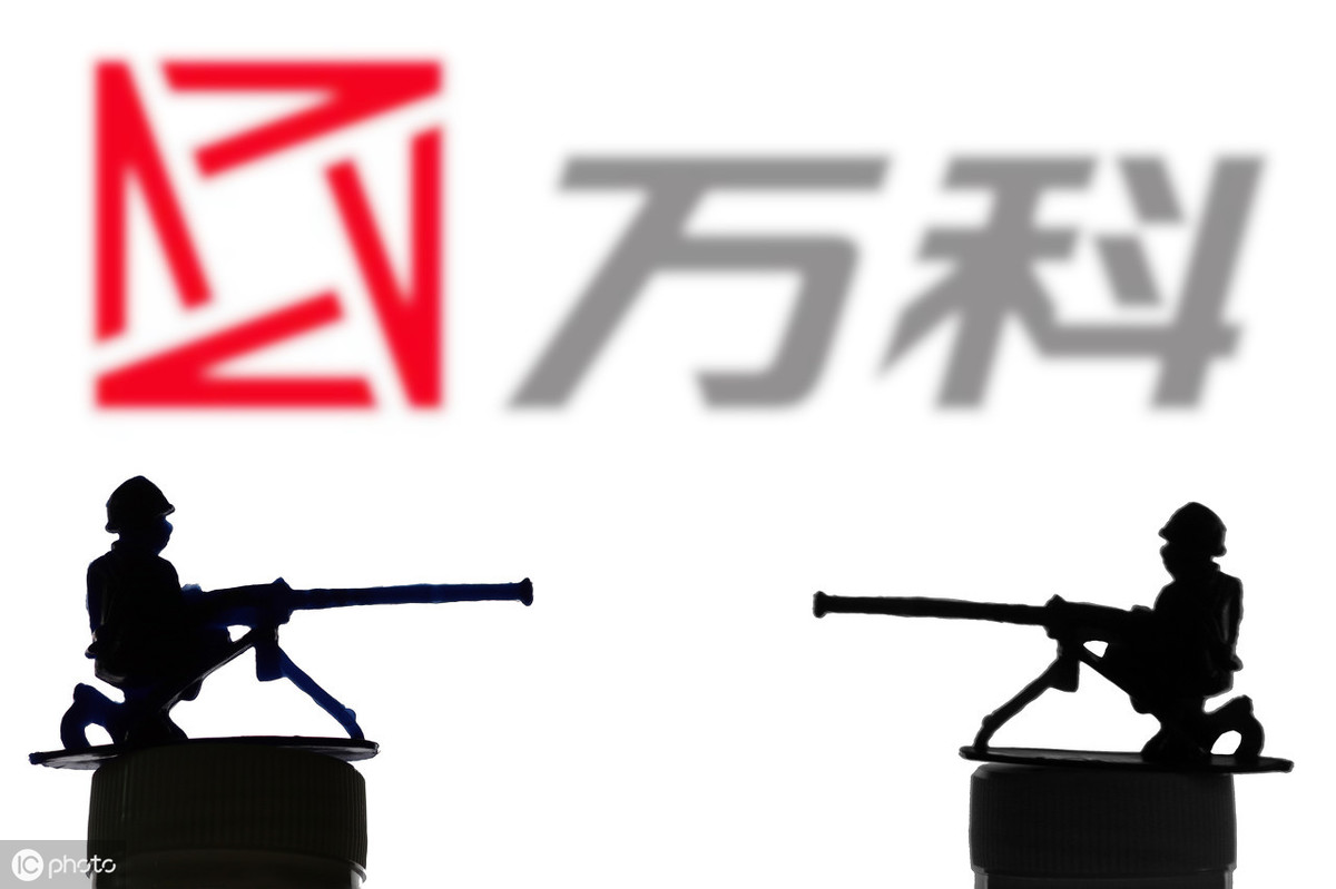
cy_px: 444
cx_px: 668
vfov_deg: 9.1
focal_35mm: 150
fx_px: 5564
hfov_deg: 13.7
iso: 400
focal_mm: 100
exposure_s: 1/25
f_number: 6.3
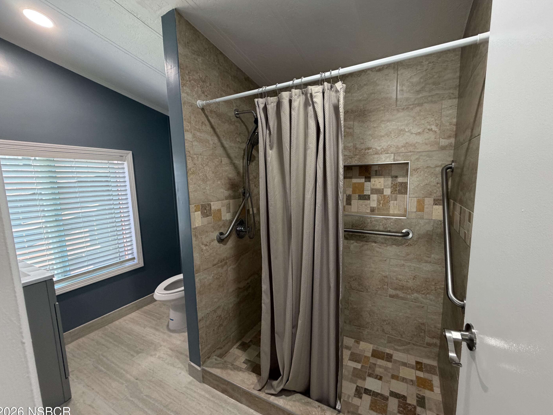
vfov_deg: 81.7
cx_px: 282
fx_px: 240
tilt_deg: -6.9
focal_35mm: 15
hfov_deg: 98.2
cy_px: 210
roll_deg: +1.2
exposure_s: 1/60
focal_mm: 2.22
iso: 250
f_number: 2.2
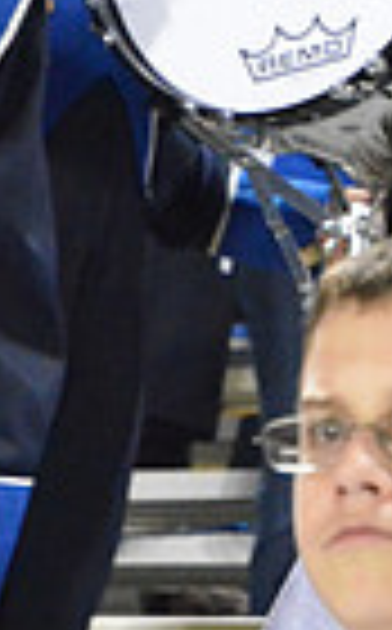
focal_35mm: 317
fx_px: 5441
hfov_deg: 4.1
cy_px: 140
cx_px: 870
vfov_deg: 6.6
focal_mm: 50
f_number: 3.5
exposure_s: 1/50
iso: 6400
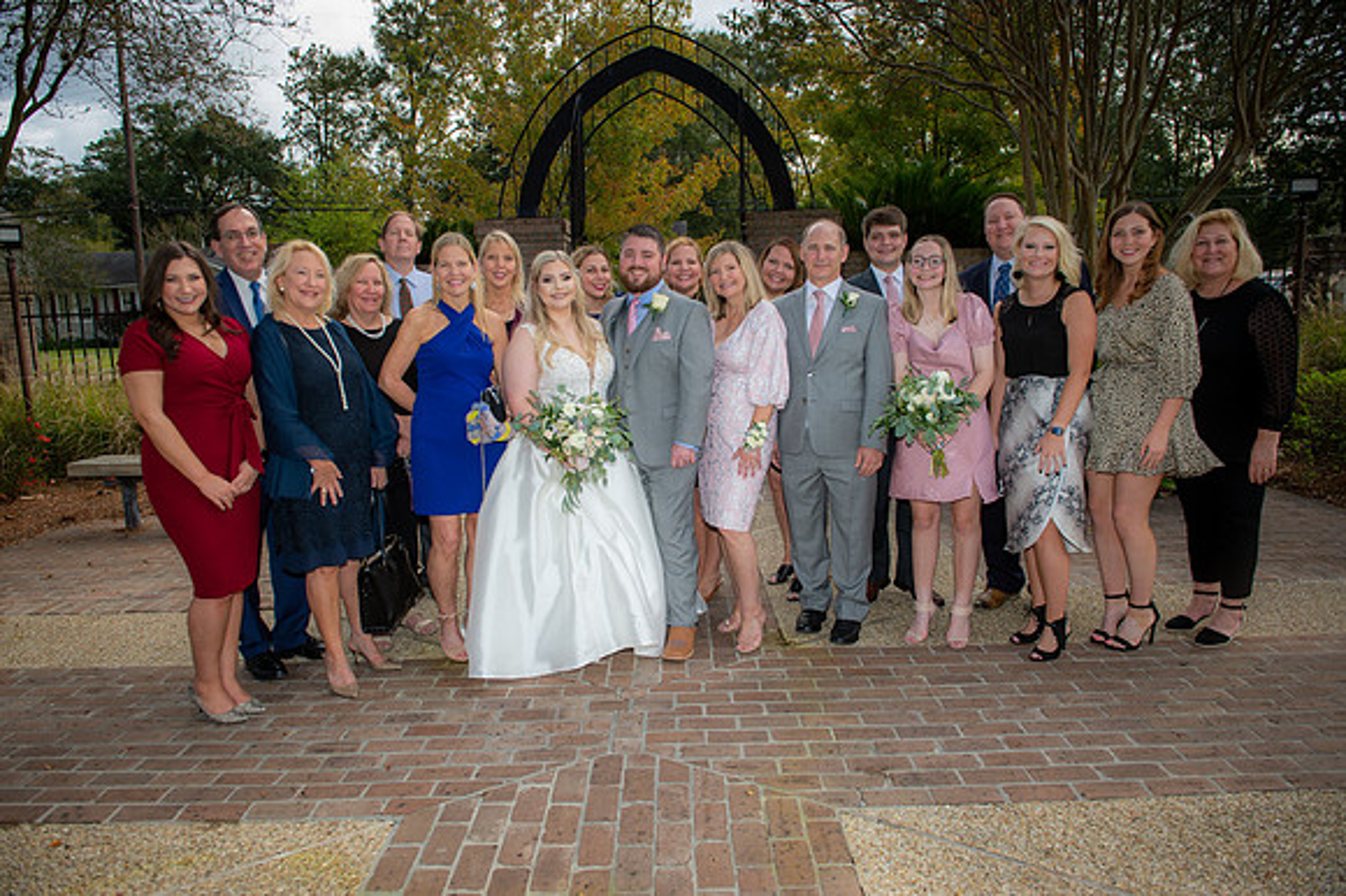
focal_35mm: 24
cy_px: 448
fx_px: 897
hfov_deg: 73.8
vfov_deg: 53.1
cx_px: 673
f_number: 5
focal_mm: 24
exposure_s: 1/200
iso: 125
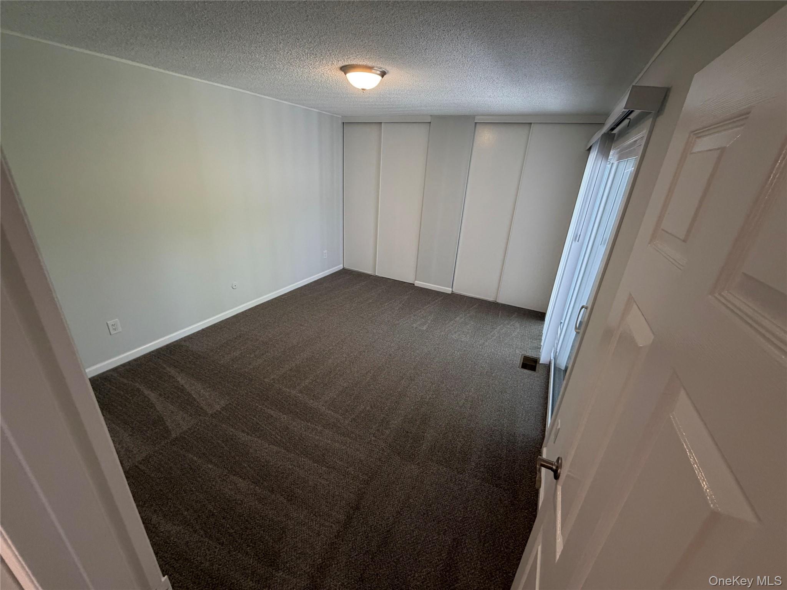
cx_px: 394
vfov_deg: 85.7
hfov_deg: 102.1
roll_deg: -2.7
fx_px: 318
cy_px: 295
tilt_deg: -21.5
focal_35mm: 14
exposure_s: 1/120
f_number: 2.2
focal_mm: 2.22
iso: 250
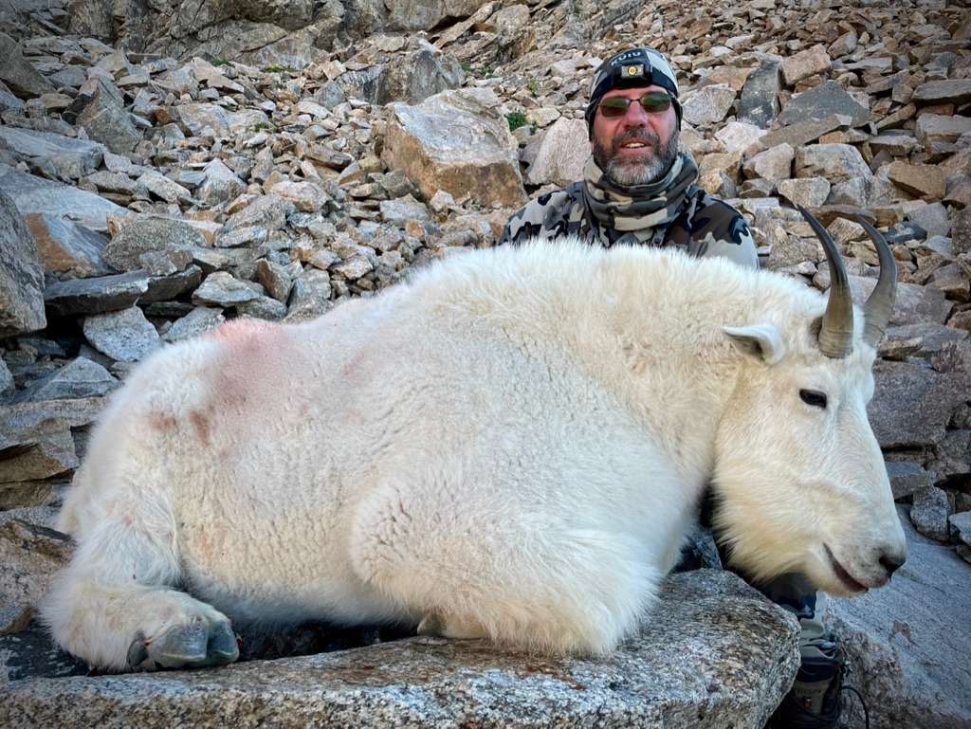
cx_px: 486
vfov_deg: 53.1
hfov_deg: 67.3
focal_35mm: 26
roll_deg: +3.9
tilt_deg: +5.3
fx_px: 730
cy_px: 364
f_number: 1.6
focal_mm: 4.2
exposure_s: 1/267
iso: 32
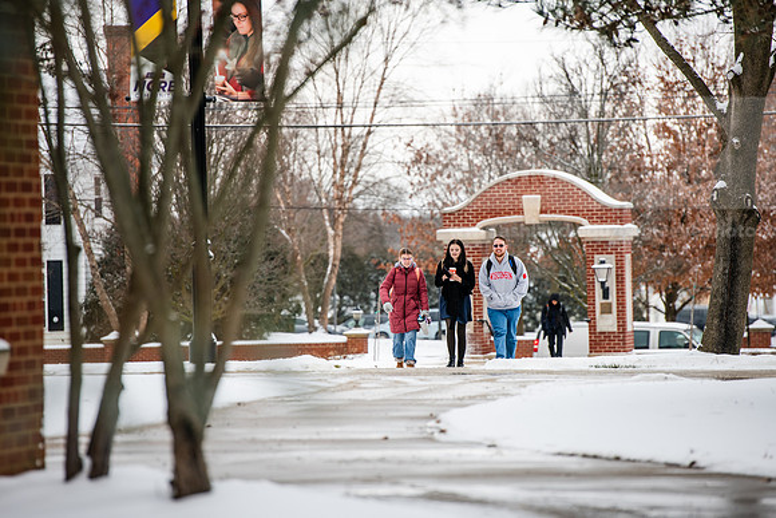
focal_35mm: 200
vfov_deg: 6.9
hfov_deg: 10.3
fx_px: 4312
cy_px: 259
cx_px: 388
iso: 160
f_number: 4
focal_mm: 200
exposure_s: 1/500
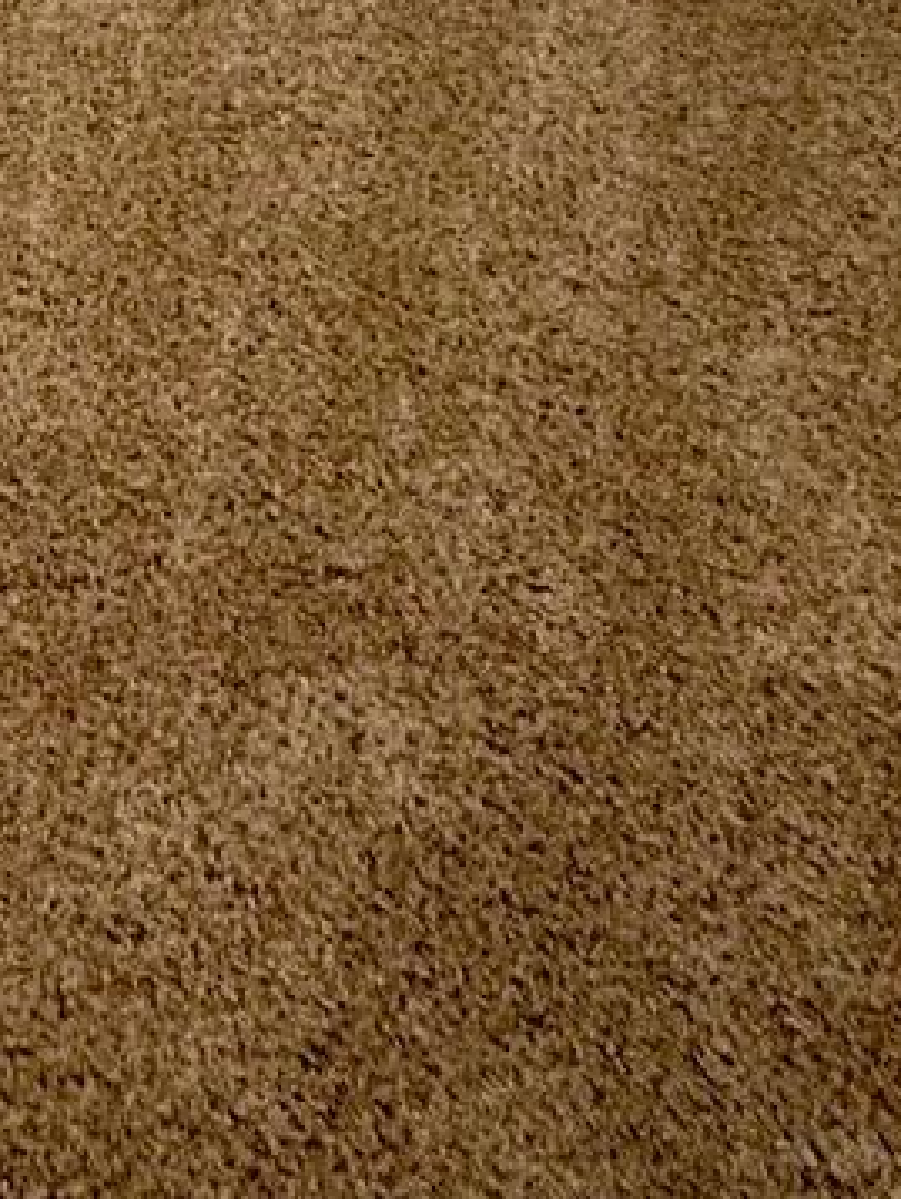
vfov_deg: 21.5
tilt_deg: -16.1
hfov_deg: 18.5
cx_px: -770
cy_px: -934
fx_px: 2080
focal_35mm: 60
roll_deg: -0.3
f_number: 2.2
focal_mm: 2.22
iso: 320
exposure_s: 1/60
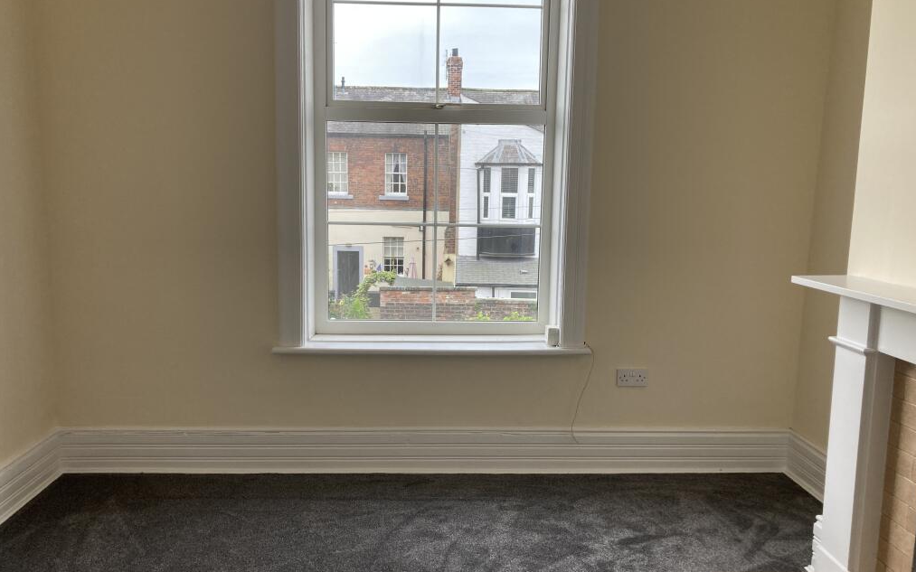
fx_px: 749
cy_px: 297
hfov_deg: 62.9
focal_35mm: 30
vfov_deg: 41.8
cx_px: 460
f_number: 1.8
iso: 50
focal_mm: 3.99
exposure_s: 1/121
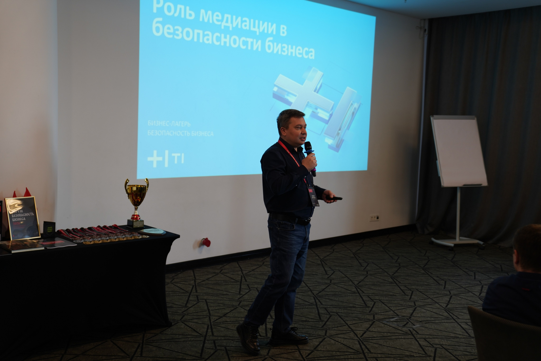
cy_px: 180
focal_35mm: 43
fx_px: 646
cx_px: 270
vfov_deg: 31.2
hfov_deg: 45.4
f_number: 2.8
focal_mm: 43
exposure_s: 1/60
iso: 400
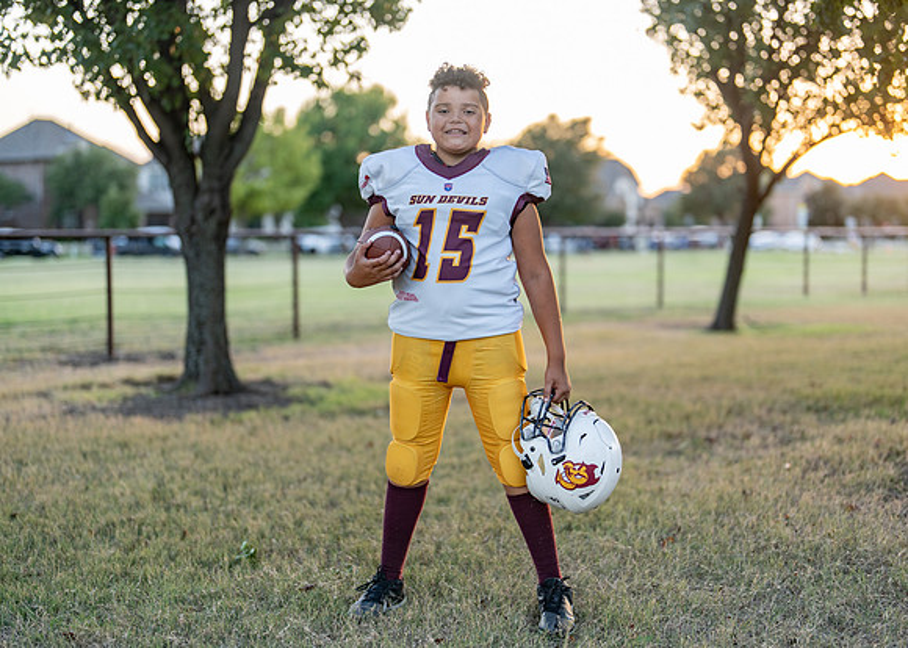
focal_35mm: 55
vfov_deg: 25.8
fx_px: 1413
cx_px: 488
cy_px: 339
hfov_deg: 35.6
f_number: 1.2
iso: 200
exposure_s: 1/500
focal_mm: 50
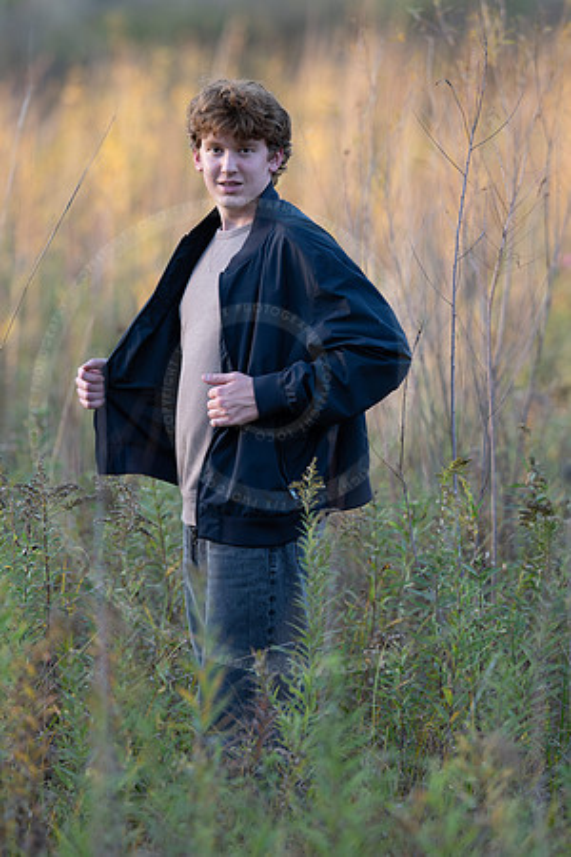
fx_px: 4806
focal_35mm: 202
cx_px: 286
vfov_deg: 10.2
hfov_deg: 6.8
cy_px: 428
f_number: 1.8
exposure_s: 1/320
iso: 125
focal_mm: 135
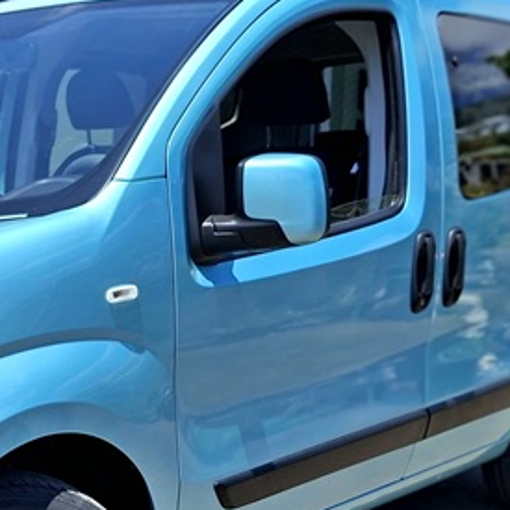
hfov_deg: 24.3
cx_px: 49
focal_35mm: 69
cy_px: 441
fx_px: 1150
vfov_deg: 24.4
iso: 50
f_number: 1.8
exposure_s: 1/2500
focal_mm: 5.54
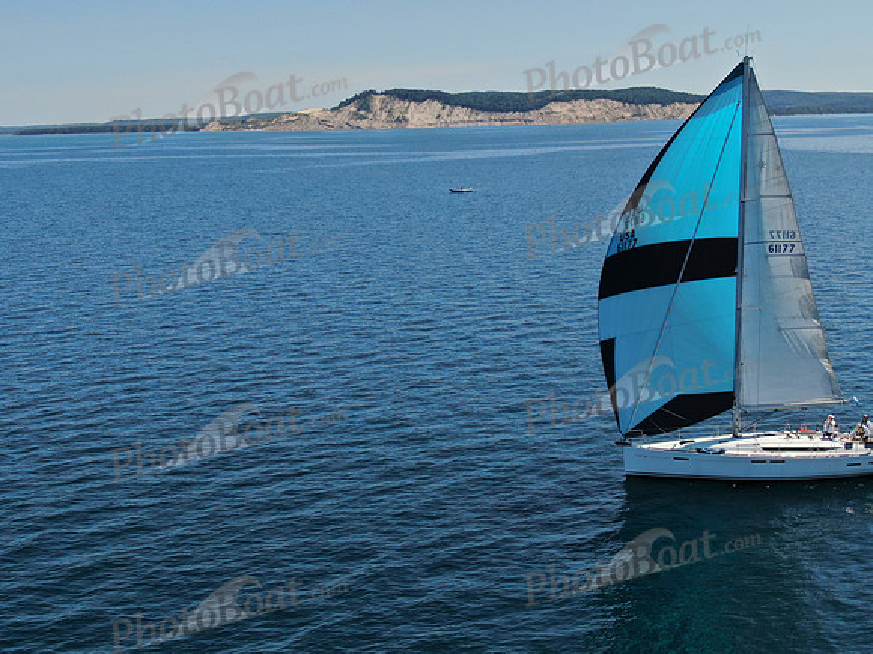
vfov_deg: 30.3
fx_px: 1211
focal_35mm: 48
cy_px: 327
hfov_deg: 39.7
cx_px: 436
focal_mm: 8.6
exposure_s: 1/1000
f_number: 3.8
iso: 100
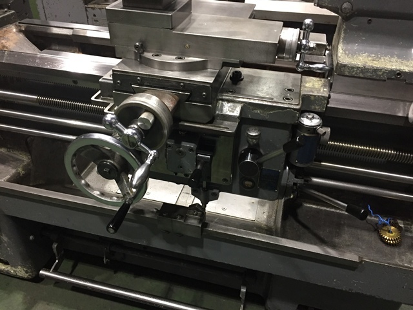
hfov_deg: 61.7
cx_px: 206
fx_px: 346
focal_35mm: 29
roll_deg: -1.9
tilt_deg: -35.8
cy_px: 155
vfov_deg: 48.2
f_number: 2.2
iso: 160
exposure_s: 1/30
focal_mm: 4.15
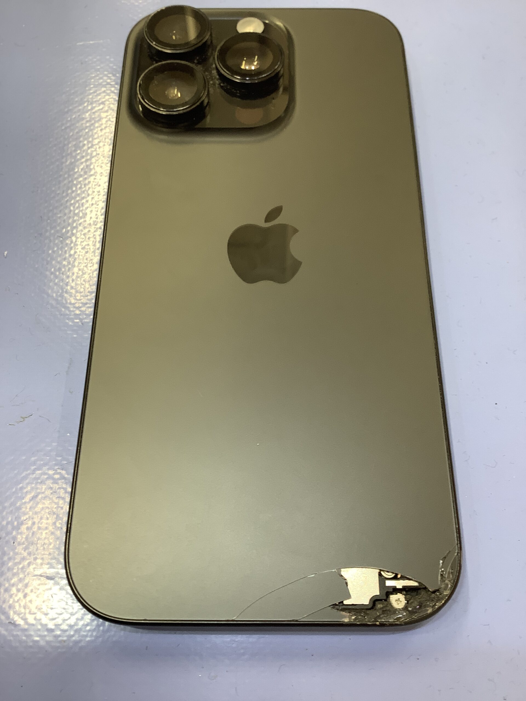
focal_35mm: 31
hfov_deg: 45.4
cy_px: 350
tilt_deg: -66.0
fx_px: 628
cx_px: 263
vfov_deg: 58.4
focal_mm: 3.3
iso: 64
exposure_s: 1/60
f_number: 2.4
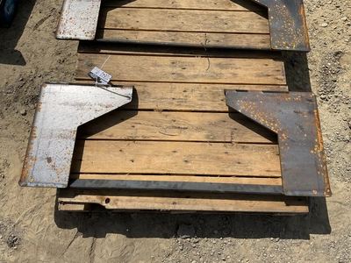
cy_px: 132
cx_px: 176
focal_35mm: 29
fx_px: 294
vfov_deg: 48.2
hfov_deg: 61.7
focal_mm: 3
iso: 25
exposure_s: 1/3534
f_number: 1.8
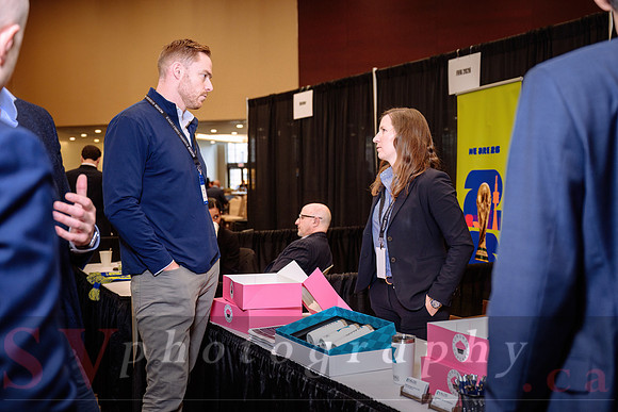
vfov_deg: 30.5
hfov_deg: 44.5
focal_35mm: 44
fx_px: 755
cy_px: 206
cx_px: 309
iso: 1000
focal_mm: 44
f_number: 3.5
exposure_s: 1/160
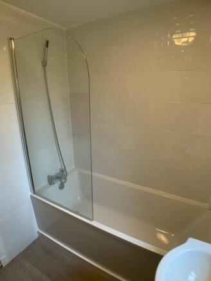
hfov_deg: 48.2
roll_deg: +2.0
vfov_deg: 61.6
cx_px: 106
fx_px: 236
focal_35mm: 29
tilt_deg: -19.2
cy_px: 140
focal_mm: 3
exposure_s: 1/50
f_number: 1.8
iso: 250
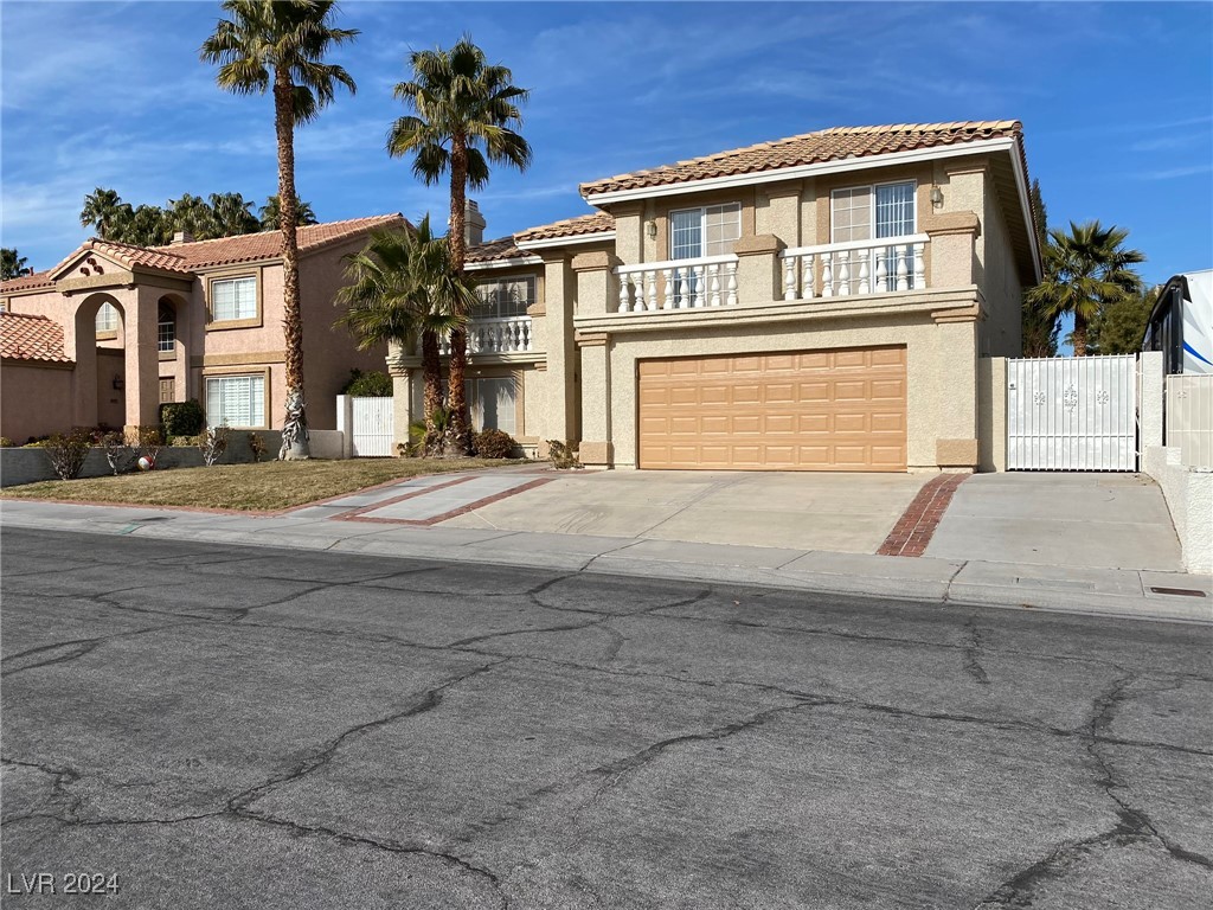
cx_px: 606
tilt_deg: -0.7
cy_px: 455
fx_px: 911
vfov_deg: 53.1
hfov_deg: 67.3
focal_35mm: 26
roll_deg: +0.7
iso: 32
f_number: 1.8
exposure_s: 1/4464
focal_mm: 4.25
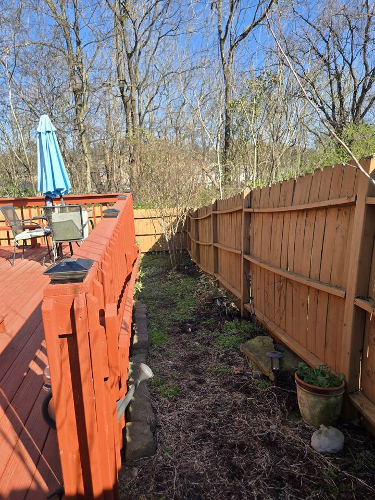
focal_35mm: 23
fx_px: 332
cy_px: 250
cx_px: 188
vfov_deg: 73.9
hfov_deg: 58.9
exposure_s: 1/682
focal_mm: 5.4
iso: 25
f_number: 1.8
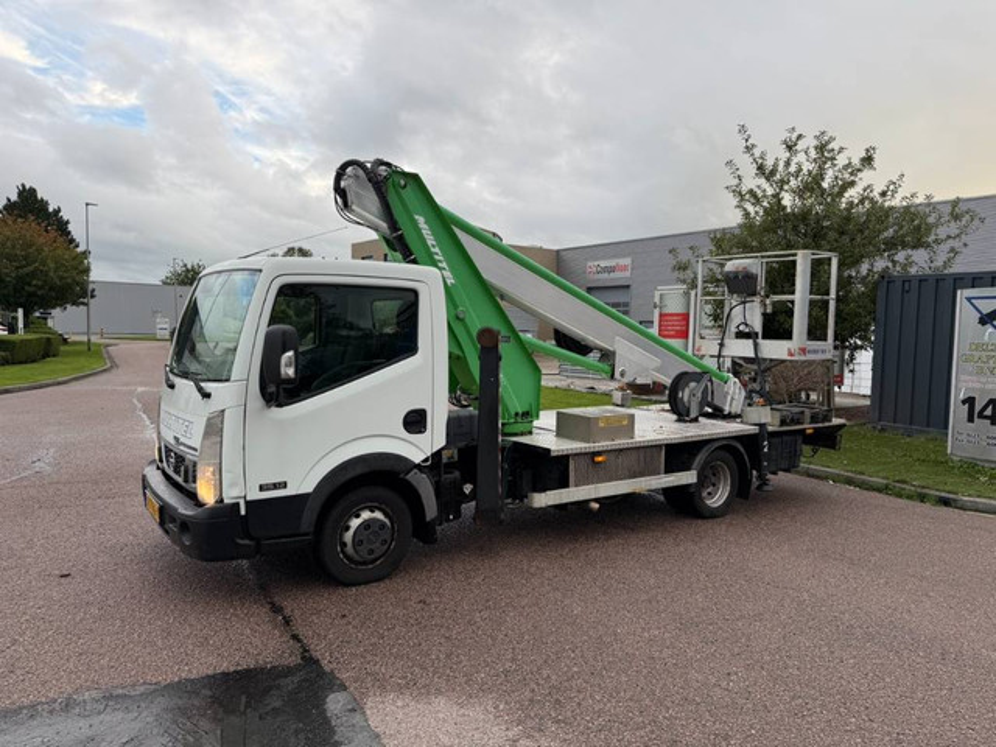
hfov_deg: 71.6
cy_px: 374
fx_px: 691
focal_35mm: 24
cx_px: 498
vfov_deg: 56.8
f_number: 1.78
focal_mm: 6.76
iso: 80
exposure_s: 1/528
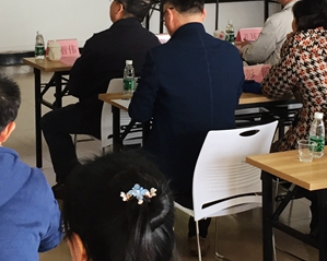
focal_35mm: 97
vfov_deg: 15.8
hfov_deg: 19.7
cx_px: 114
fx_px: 938
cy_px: 80
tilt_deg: -10.7
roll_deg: -0.9
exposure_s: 1/33
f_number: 2.2
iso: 40
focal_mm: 4.15
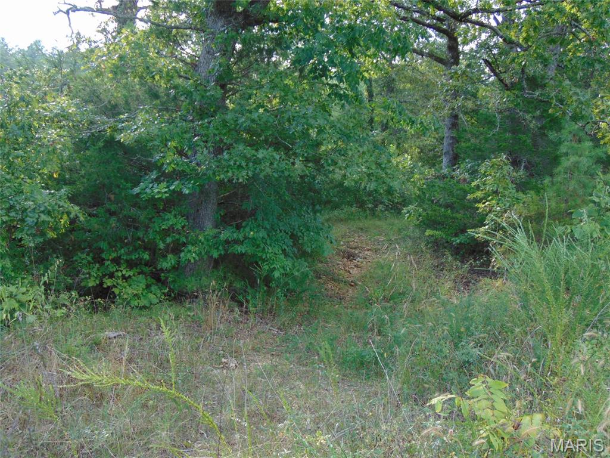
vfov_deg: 40.7
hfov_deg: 52.6
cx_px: 305
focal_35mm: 35
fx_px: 617
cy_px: 229
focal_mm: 6.3
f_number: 3.2
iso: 80
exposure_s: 1/100
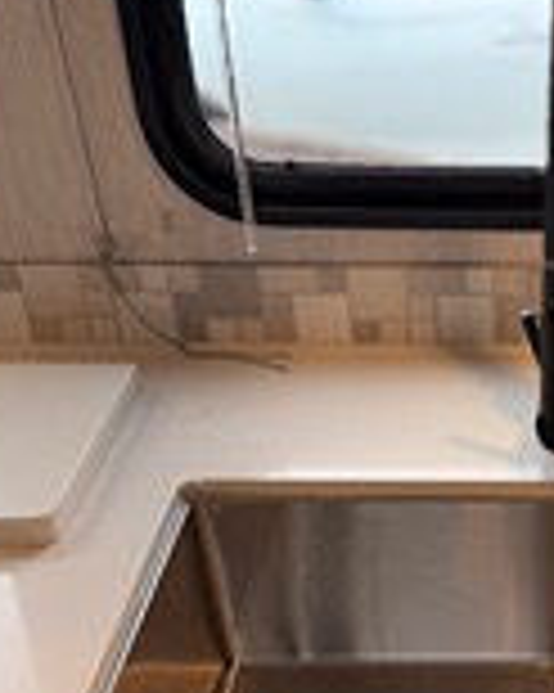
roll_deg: -0.2
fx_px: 1251
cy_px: 464
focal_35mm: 61
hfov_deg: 23.9
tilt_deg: -32.2
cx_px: 545
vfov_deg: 30.7
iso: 64
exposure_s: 1/121
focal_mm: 6.76
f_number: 1.78
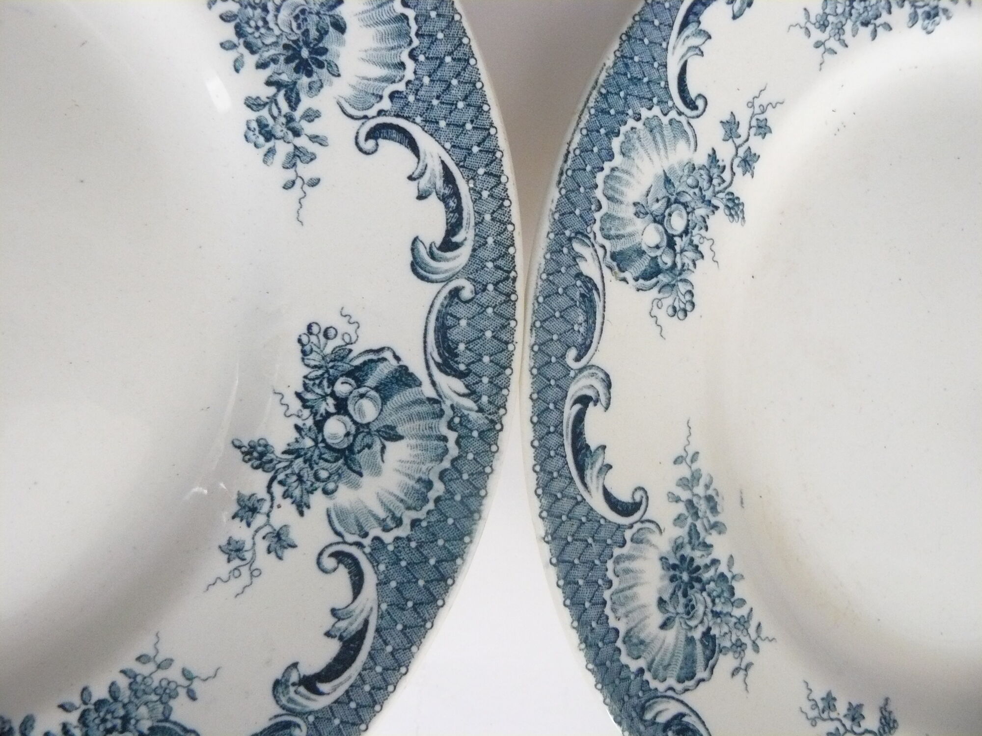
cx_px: 491
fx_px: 1021
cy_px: 368
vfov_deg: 39.7
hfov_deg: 51.4
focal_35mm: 36
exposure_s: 1/50
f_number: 2.8
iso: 400
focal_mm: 6
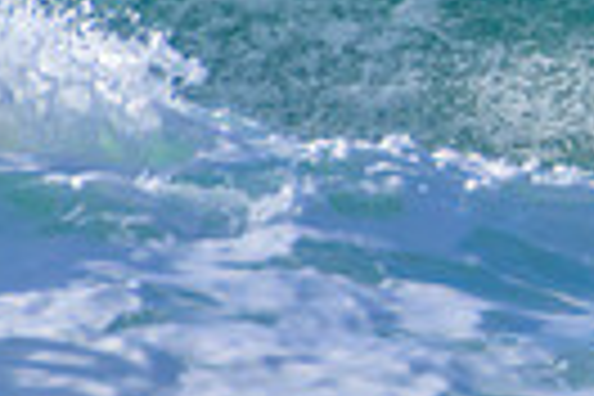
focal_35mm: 4394
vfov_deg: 0.3
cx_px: 1066
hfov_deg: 0.5
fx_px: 72495
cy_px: -430
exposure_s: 1/2500
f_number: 11
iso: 1000
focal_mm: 1000
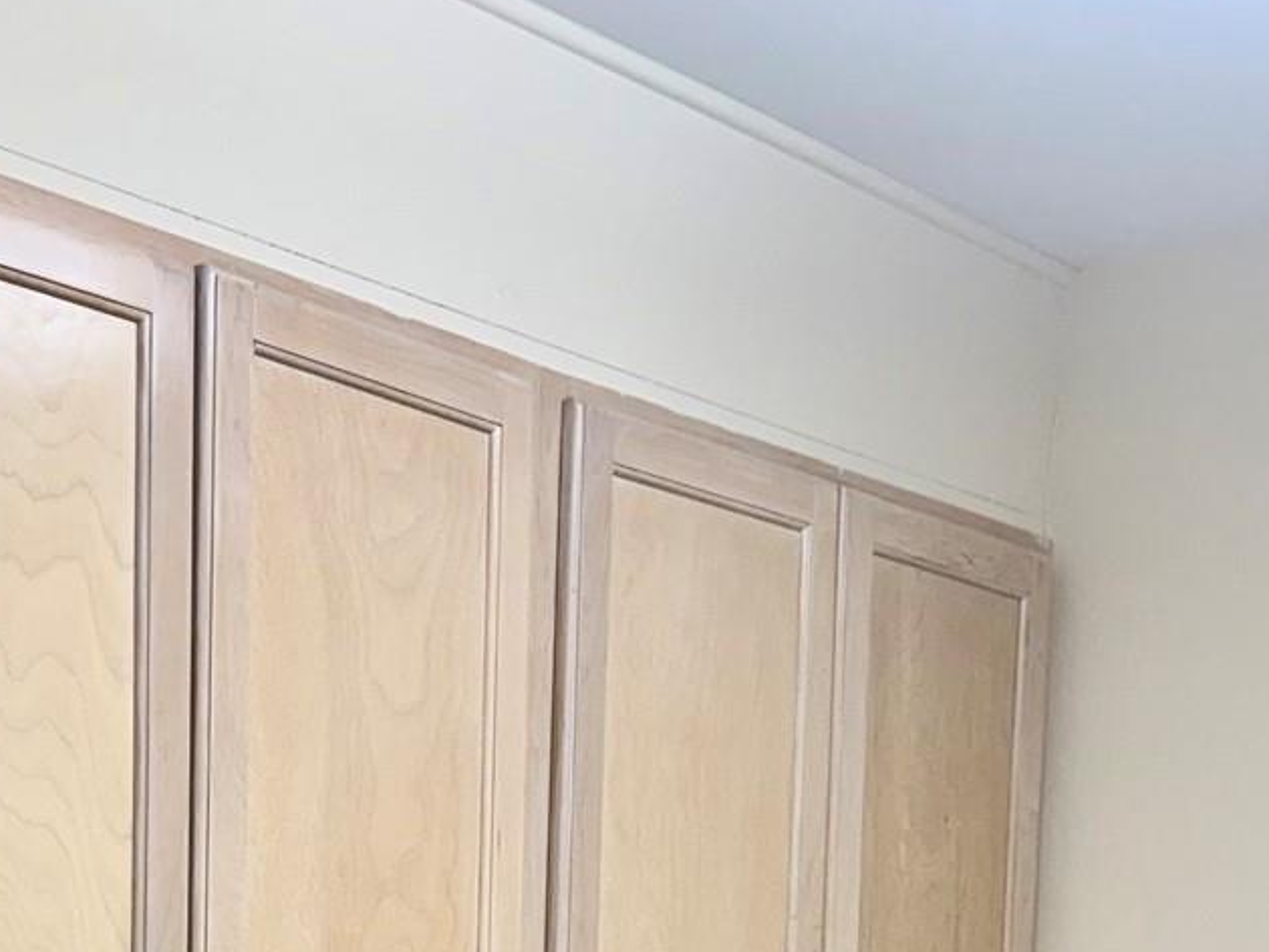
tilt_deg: -4.3
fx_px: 2861
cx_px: 491
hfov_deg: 25.0
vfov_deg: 17.2
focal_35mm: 78
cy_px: 1393
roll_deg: -1.7
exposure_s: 1/120
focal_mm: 6.76
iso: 64
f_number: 1.78
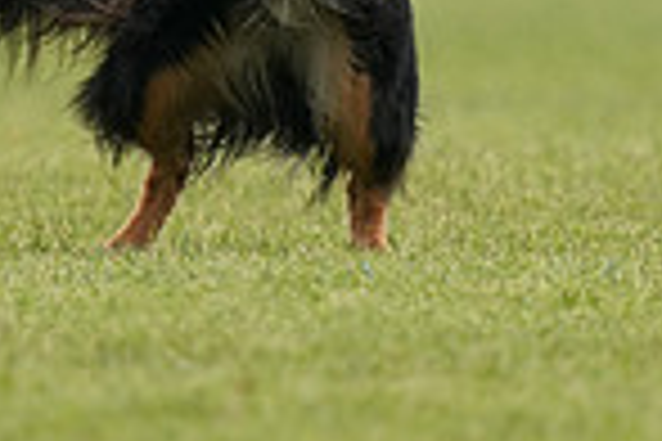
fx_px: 43394
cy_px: -164
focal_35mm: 2360
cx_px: 135
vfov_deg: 0.6
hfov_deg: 0.9
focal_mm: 600
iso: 2000
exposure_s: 1/4000
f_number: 6.3
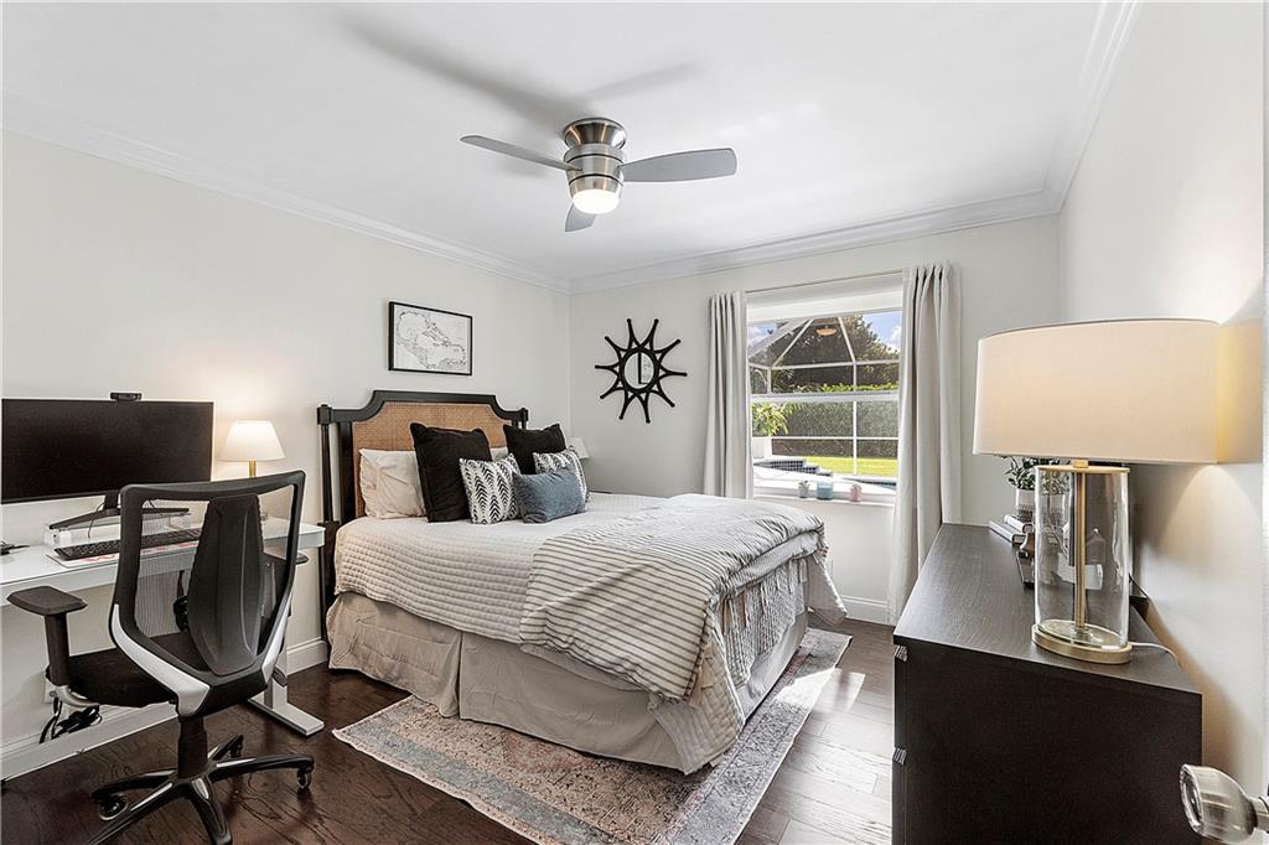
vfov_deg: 77.3
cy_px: 422
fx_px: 529
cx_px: 634
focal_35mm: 15
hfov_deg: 100.4
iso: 160
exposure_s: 1/8
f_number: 11
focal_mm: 10
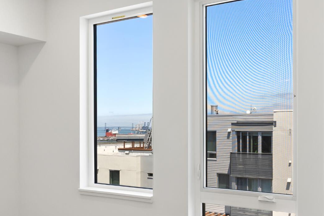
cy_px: 139
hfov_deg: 45.2
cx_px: 179
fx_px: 388
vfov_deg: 30.9
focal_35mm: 43
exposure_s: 1/125
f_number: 8
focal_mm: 29.8
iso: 640
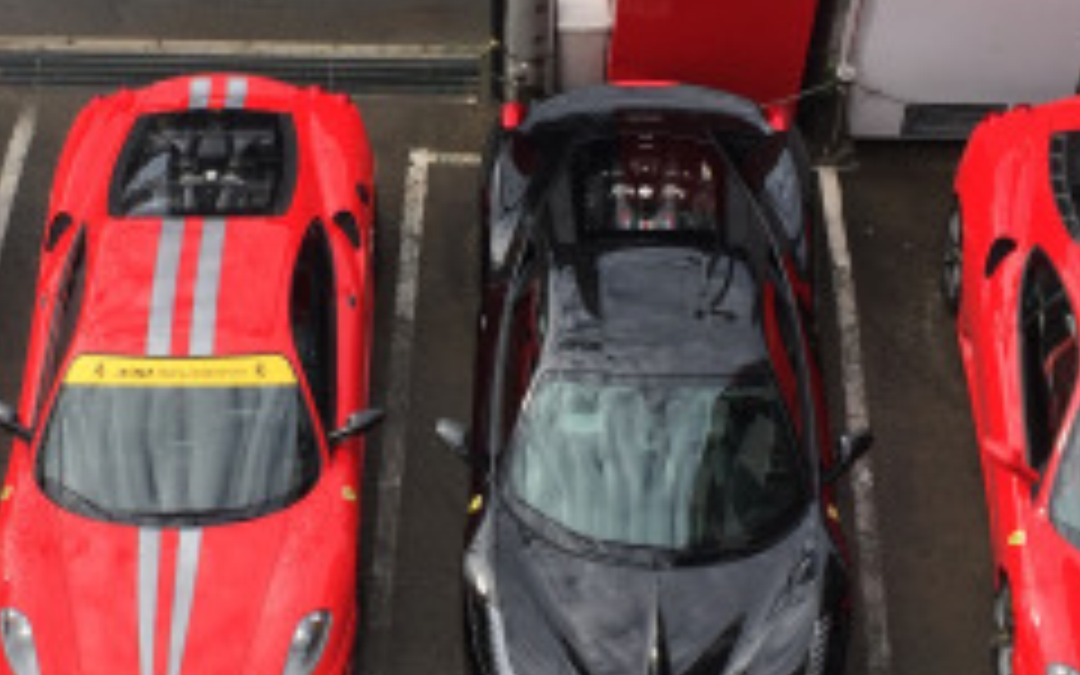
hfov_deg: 27.2
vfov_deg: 17.4
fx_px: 2208
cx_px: 306
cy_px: 362
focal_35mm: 75
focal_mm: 4.15
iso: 32
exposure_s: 1/860
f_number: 2.2
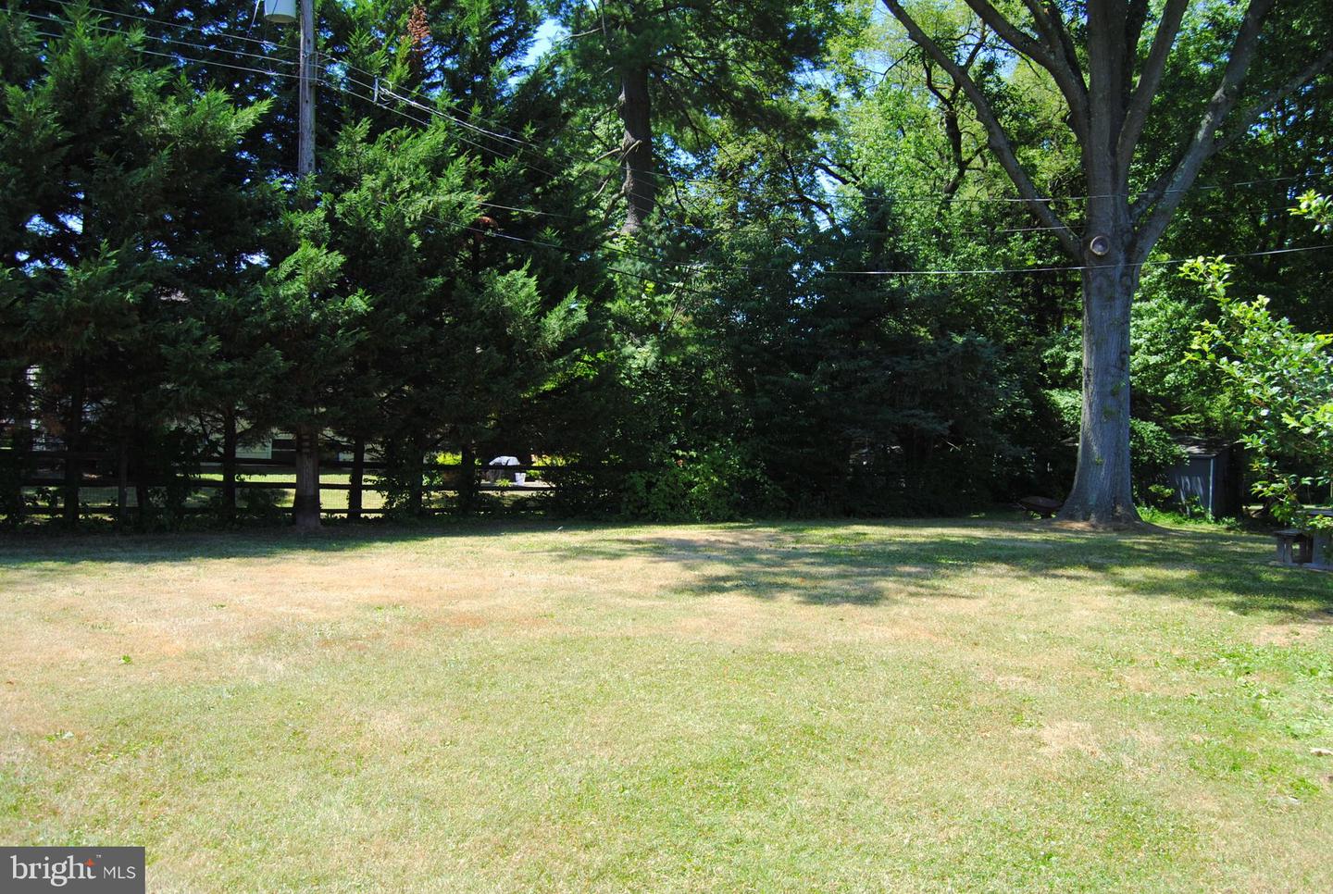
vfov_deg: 48.1
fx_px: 1002
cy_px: 447
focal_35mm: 27
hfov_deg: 67.3
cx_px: 666
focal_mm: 18
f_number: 5.6
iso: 100
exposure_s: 1/200
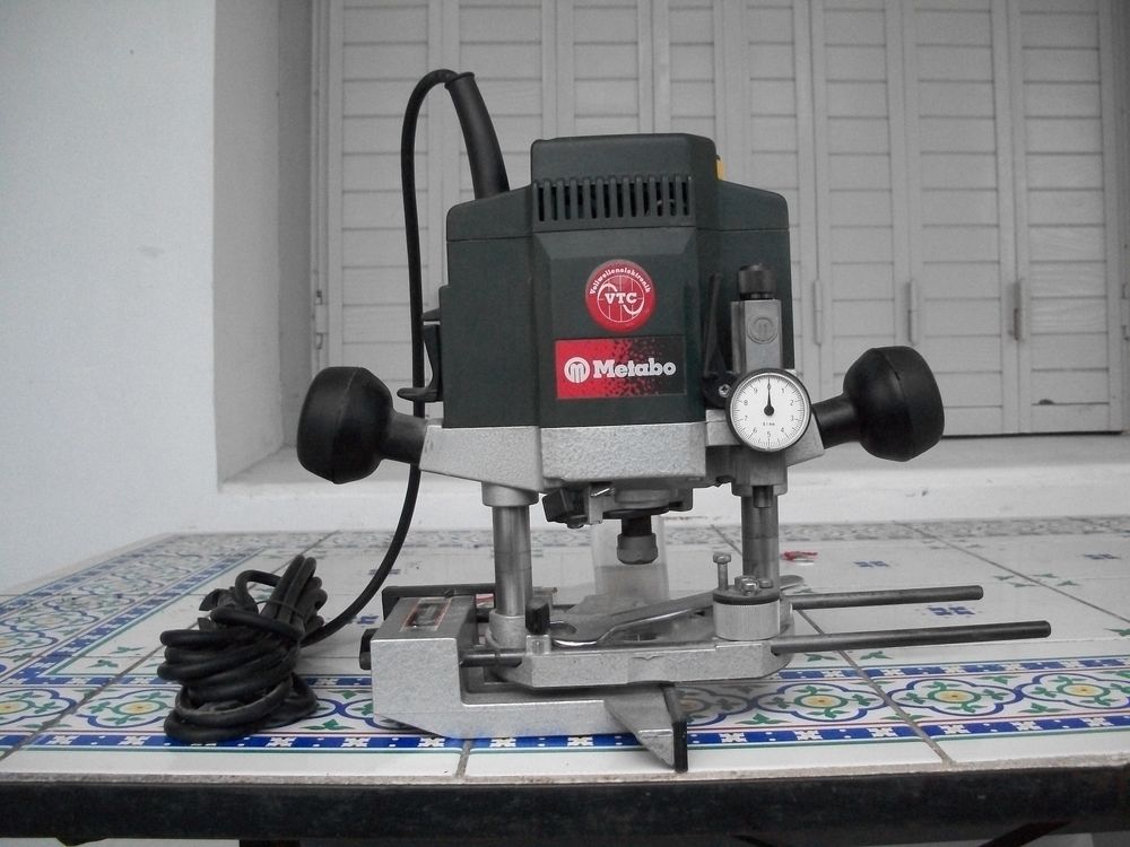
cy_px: 424
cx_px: 565
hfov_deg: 52.6
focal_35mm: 35
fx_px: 1143
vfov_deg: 40.7
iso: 572
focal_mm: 6.3
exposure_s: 1/500
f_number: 3.1
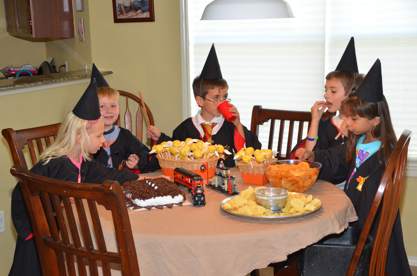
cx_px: 208
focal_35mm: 63
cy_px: 138
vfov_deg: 21.5
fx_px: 728
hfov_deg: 32.0
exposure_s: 1/60
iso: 800
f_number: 4.8
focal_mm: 42
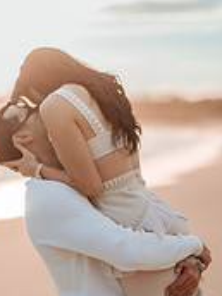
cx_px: 126
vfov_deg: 13.4
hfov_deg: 10.2
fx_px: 1248
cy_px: 275
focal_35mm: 146
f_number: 1.4
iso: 250
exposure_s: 1/8000
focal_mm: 58
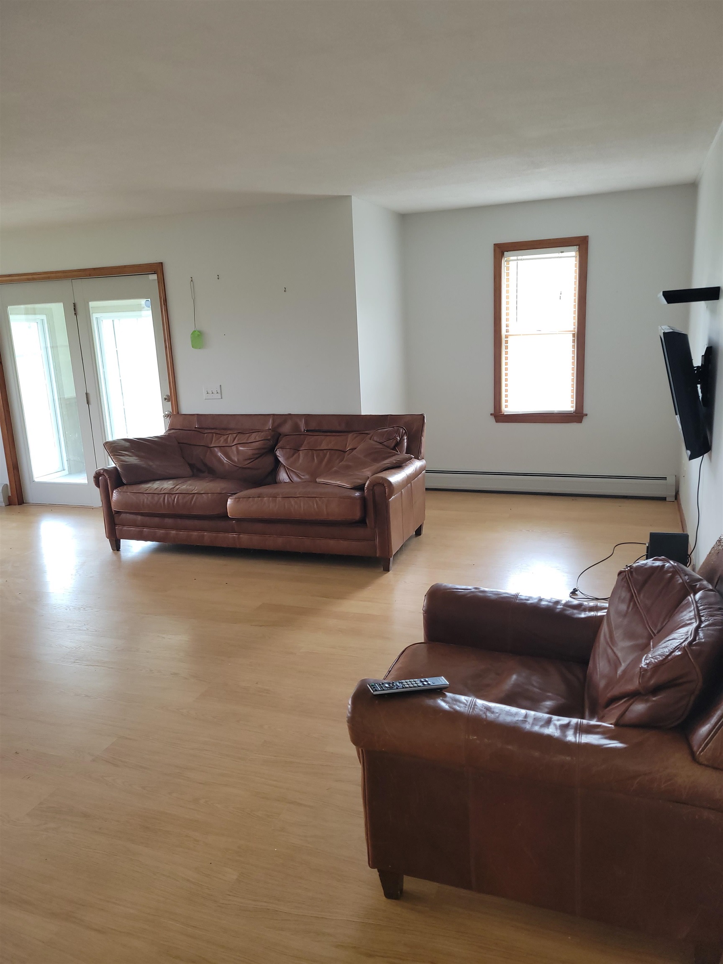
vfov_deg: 67.3
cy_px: 482
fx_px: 724
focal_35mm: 26
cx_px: 362
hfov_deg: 53.1
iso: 64
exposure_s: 1/60
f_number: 1.8
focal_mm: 5.4
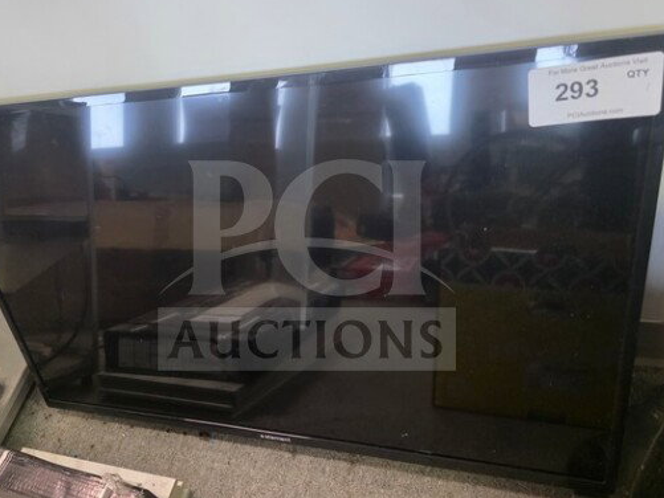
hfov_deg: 63.3
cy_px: 265
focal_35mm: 28
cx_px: 306
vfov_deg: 49.7
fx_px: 537
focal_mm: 6.3
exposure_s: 1/120
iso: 1000
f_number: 1.7
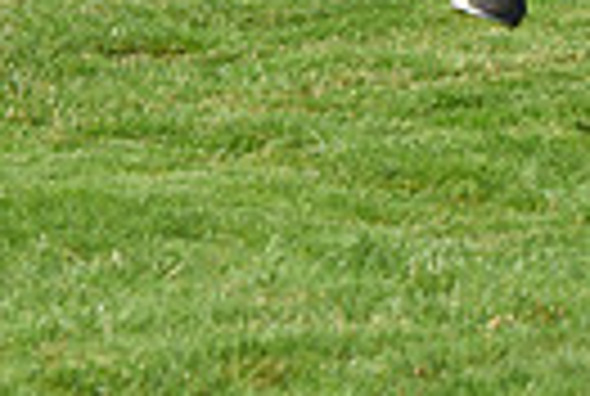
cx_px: 725
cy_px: -416
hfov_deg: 6.2
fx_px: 5437
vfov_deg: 4.1
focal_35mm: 331
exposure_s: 1/2000
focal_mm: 75
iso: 400
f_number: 5.6
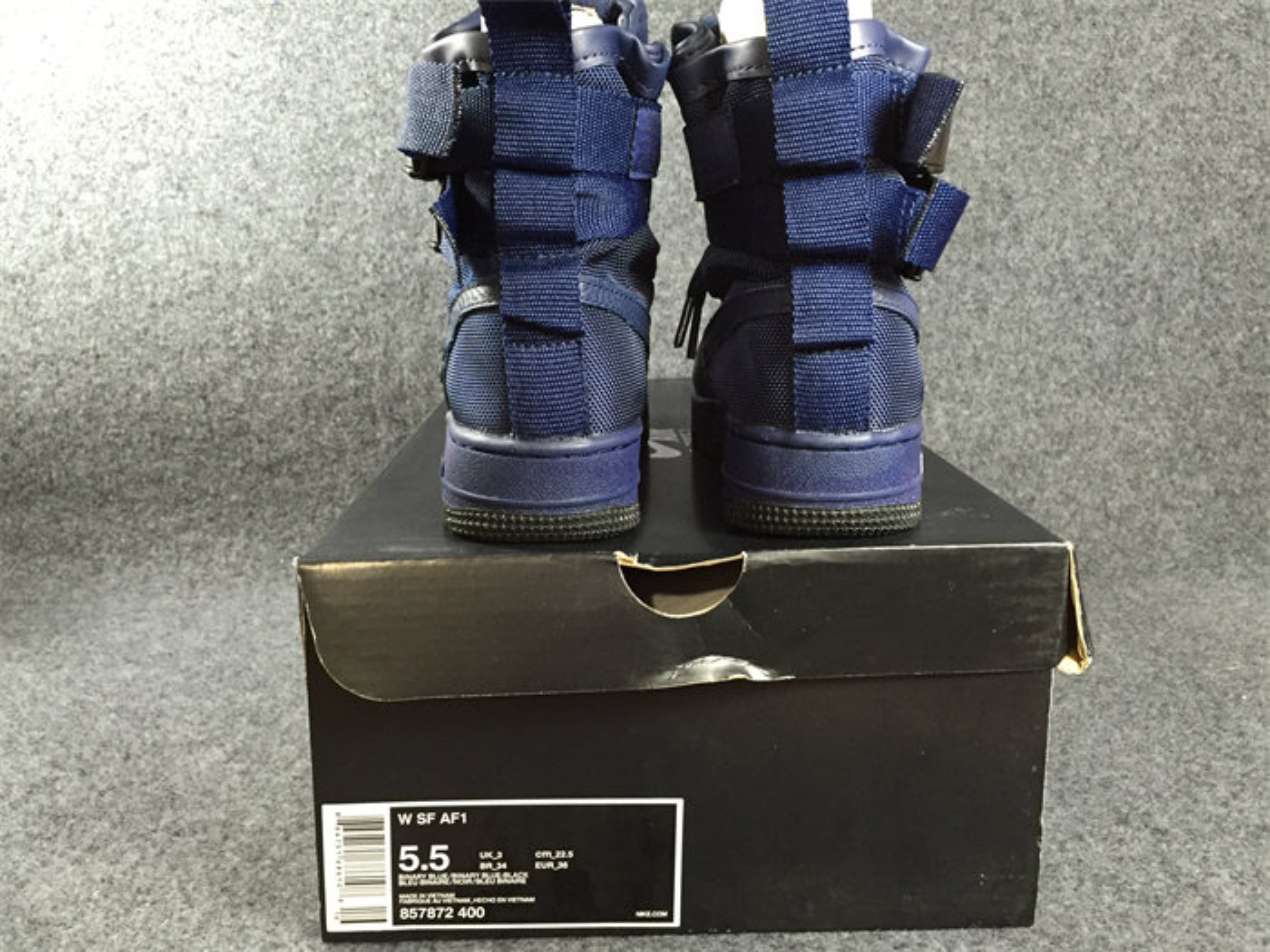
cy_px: 476
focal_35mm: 29
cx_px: 635
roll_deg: +0.0
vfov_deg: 48.2
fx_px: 1064
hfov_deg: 61.7
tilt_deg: -12.2
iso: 250
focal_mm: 4.15
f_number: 2.2
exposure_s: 1/33
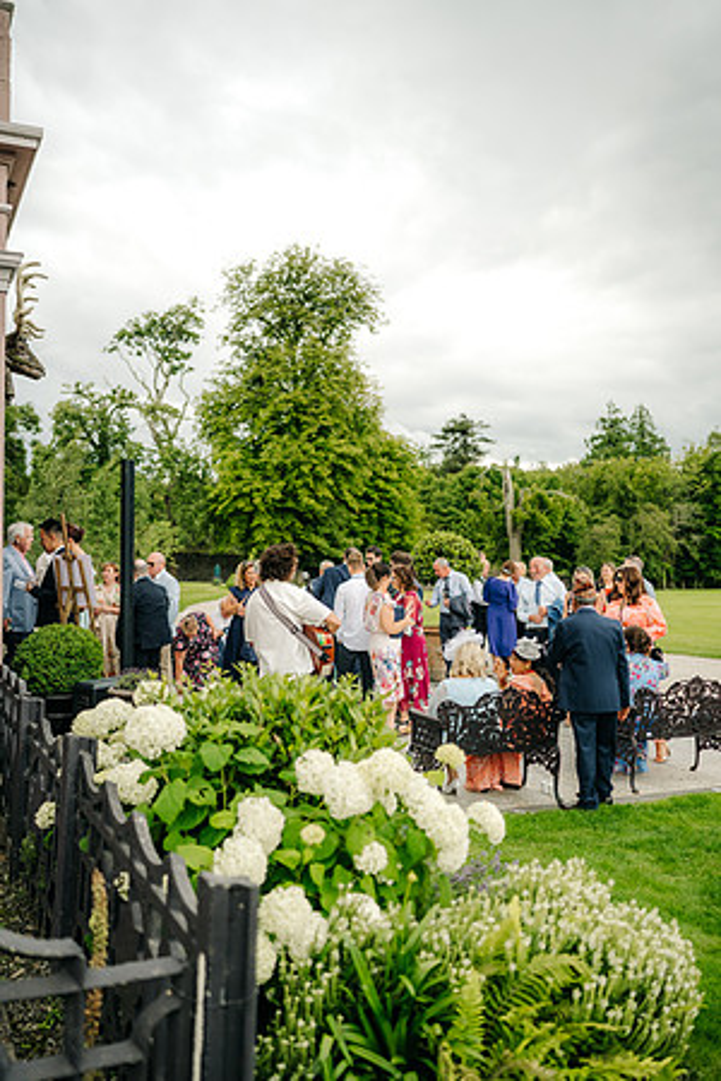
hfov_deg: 37.9
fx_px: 1051
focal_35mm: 35
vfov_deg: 54.4
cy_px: 540
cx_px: 360
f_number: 1.4
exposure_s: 1/2500
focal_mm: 35
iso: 100
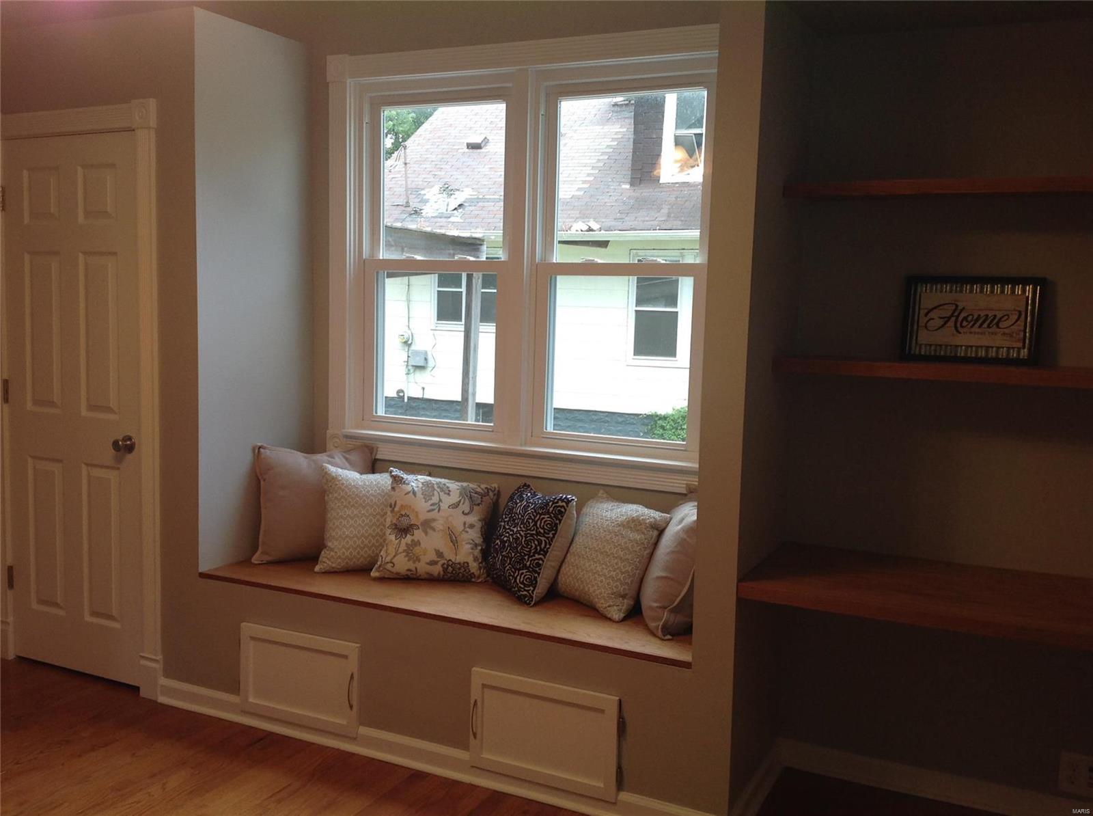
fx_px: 1103
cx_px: 546
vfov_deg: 40.6
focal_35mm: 35
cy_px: 408
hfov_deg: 52.7
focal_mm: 4.28
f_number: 2.4
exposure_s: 1/60
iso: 64
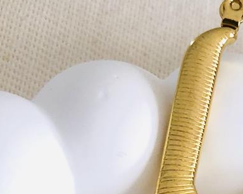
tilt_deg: -55.4
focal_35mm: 114
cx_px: 346
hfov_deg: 15.7
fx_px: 820
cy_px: 309
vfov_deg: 12.7
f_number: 1.8
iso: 64
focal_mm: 3.99
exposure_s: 1/120
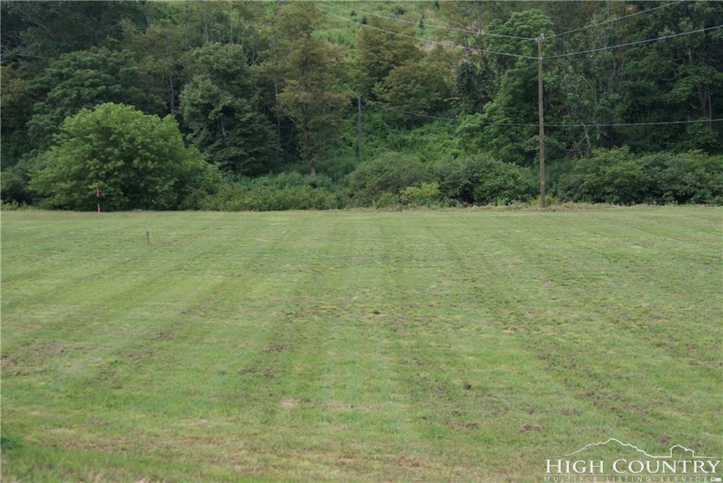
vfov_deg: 25.8
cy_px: 242
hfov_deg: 37.8
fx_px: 1055
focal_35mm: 52
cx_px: 362
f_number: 5.6
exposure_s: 1/60
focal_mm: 35
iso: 100
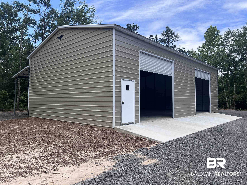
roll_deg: -0.1
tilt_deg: +2.1
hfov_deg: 67.3
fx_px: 186
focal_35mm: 26
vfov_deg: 53.1
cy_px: 92
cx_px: 124
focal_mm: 5.7
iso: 50
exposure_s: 1/2353
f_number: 1.5
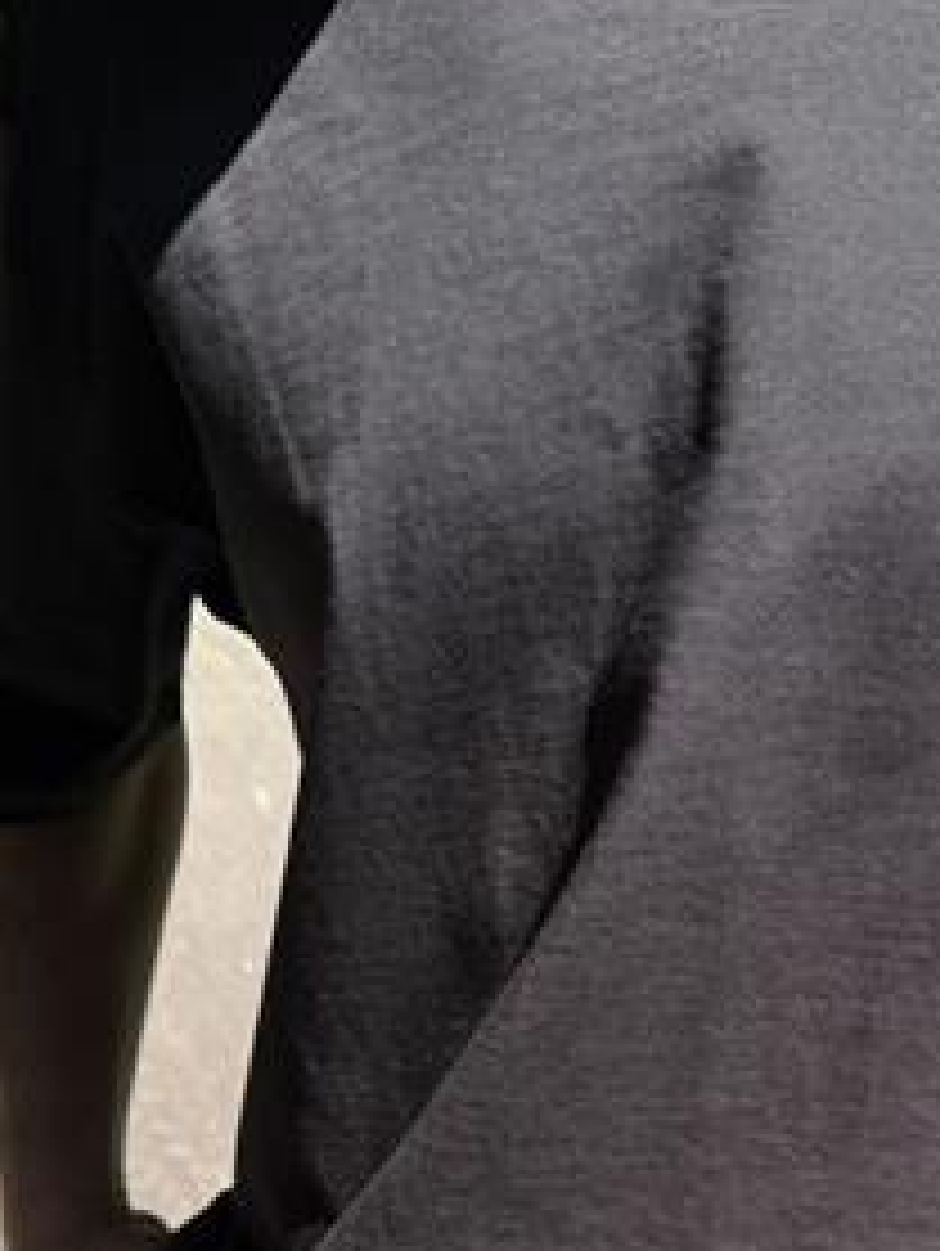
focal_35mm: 69
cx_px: 810
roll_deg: +0.4
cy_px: 1246
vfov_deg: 26.6
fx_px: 2494
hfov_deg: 21.0
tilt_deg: -29.4
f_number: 1.78
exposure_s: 1/1464
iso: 100
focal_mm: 6.76
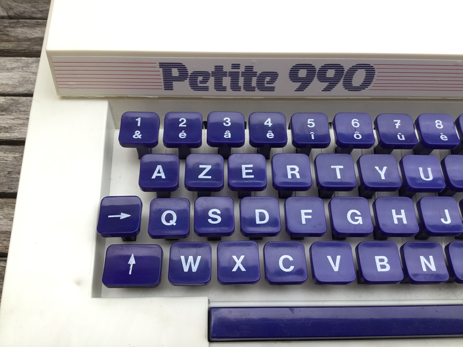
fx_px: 415
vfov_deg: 45.4
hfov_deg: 58.4
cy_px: 174
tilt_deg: -61.1
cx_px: 232
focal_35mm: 31
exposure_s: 1/100
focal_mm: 3.3
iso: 25
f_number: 2.4
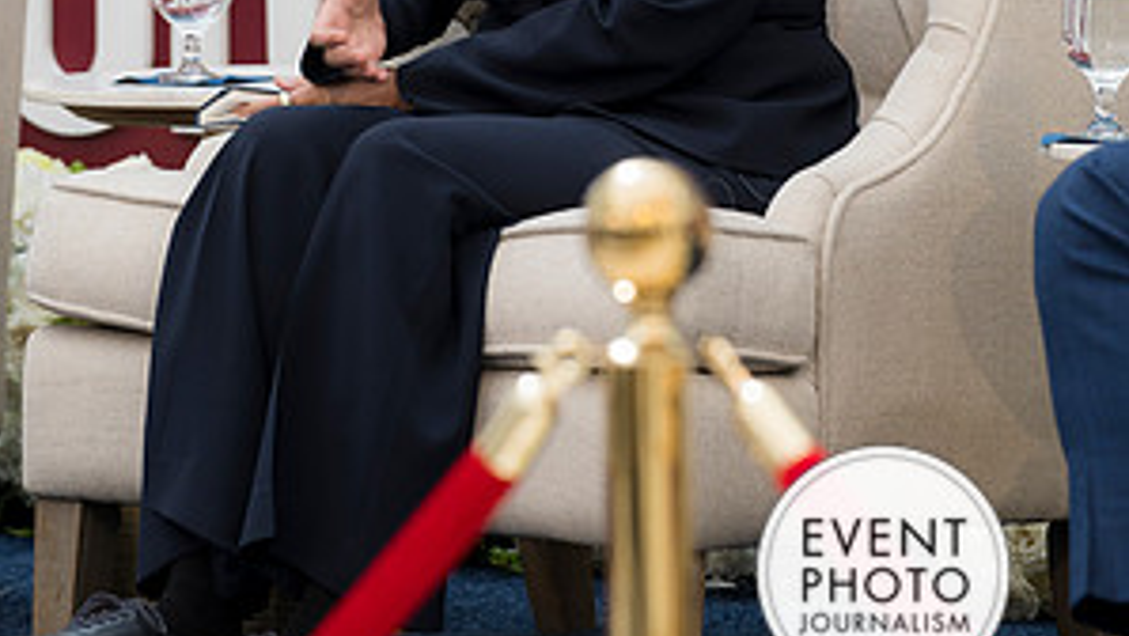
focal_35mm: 356
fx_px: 10663
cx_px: 564
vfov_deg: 3.4
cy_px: -34
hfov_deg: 6.1
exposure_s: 1/160
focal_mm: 150
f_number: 4
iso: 180
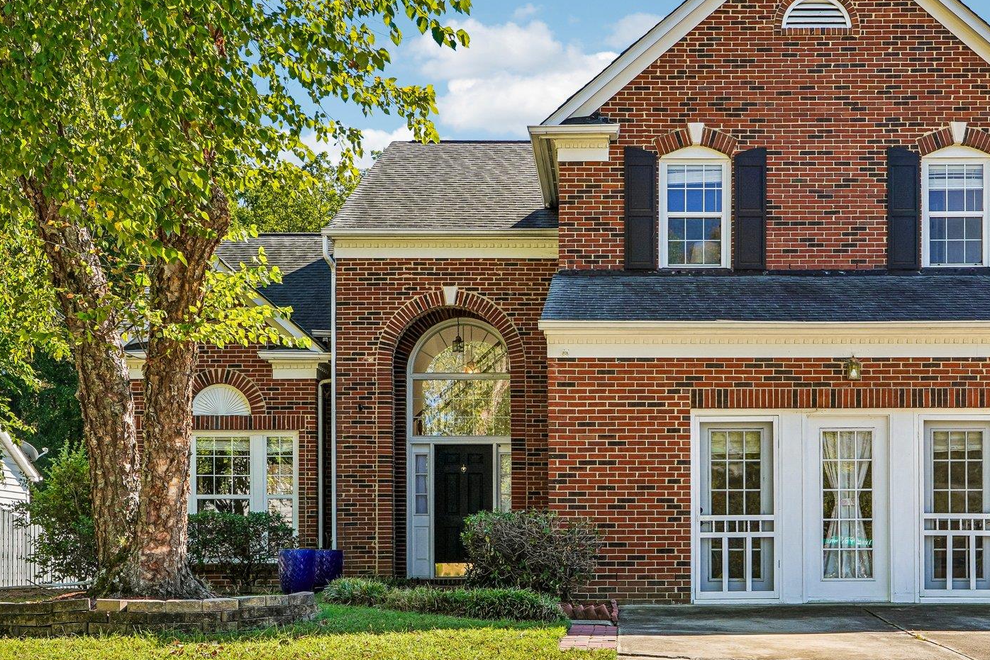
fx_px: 1210
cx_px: 632
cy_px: 363
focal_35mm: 44
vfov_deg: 30.5
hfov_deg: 44.1
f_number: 8
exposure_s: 1/45
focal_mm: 20
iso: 100
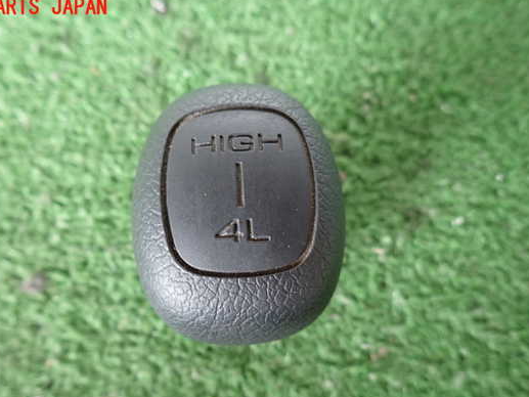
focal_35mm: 29
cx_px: 228
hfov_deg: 61.4
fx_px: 443
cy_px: 225
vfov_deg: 48.1
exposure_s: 1/30
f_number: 2
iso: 250
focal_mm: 4.5
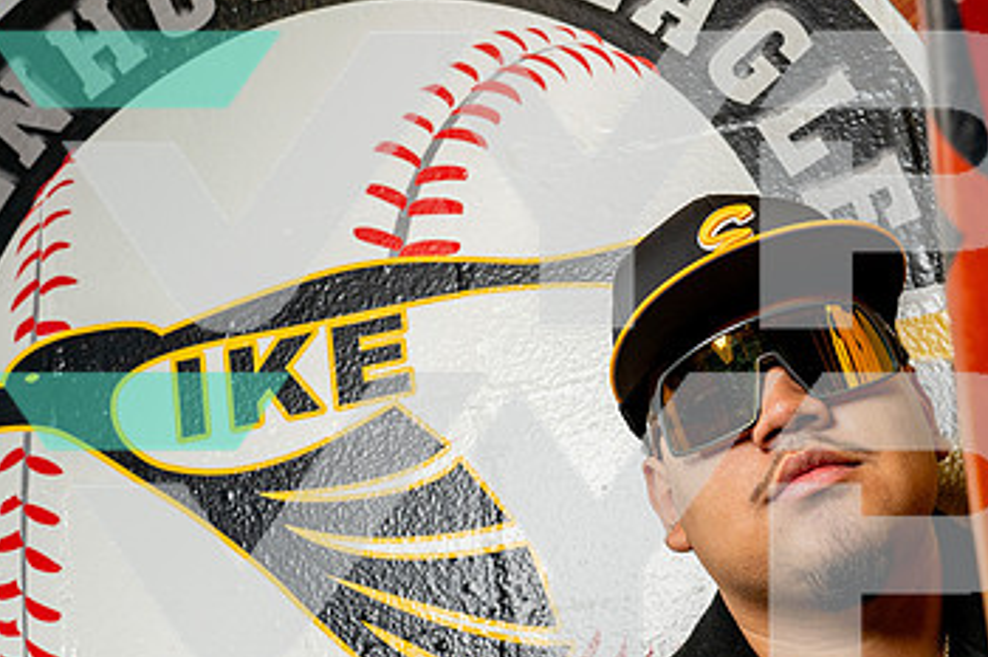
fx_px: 1728
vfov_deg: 21.3
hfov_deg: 31.5
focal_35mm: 63
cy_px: 523
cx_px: 714
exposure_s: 1/200
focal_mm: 38
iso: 400
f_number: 8
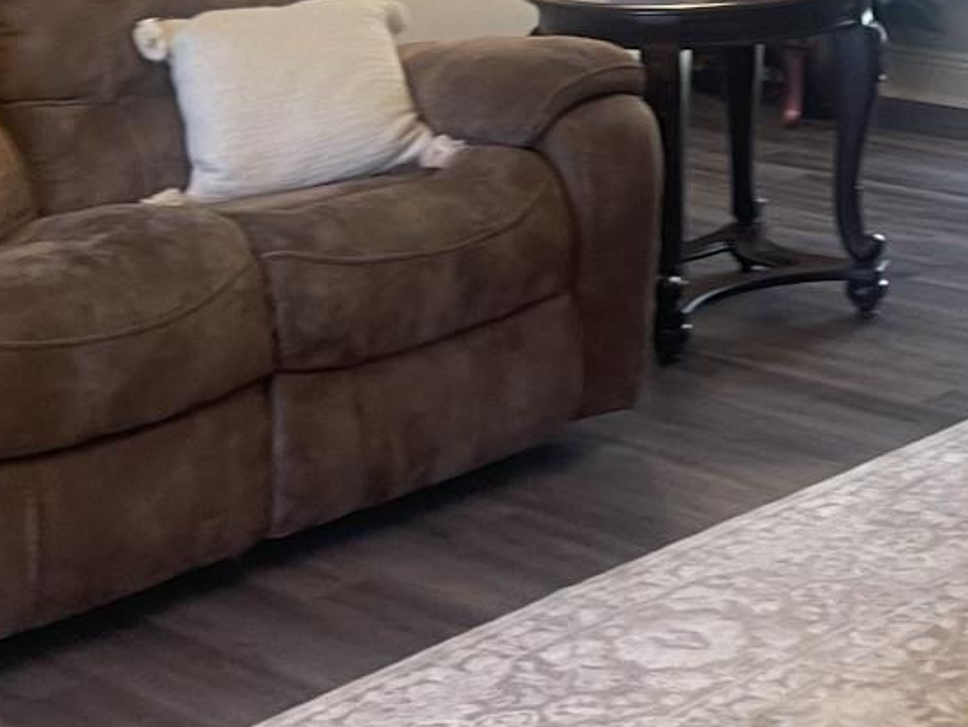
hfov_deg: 19.8
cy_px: -469
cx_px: 878
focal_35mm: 97
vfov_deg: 14.0
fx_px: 2713
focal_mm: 5.1
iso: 80
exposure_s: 1/60
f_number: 1.6
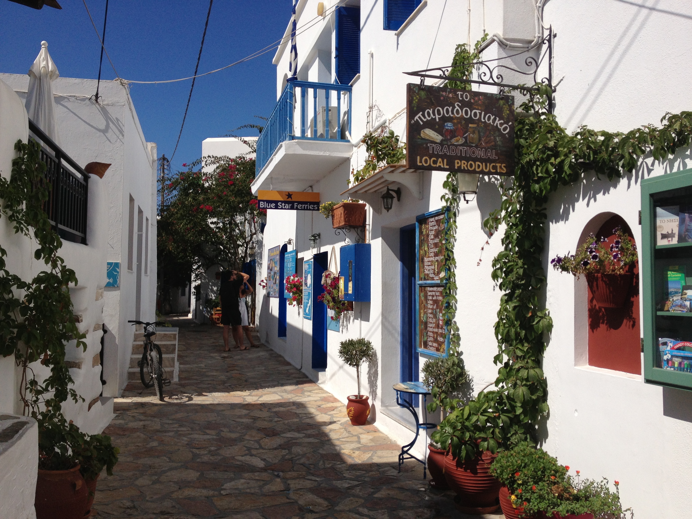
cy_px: 260
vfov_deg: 40.7
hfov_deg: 52.6
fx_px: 700
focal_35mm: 35
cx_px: 346
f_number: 2.4
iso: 50
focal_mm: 4.28
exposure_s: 1/3690
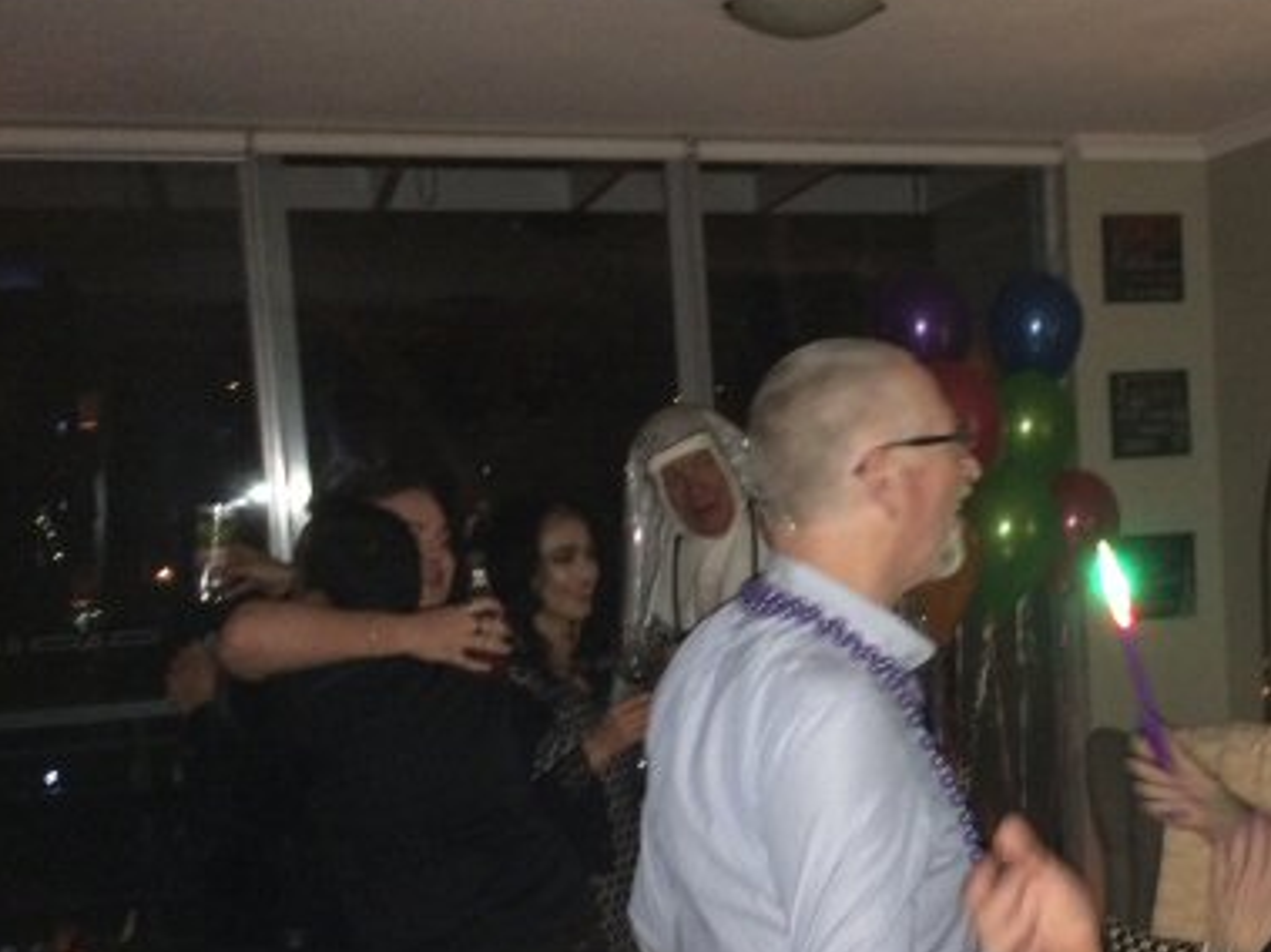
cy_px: 593
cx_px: 956
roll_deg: +2.3
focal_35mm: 49
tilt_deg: -3.4
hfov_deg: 37.9
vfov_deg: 29.5
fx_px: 1799
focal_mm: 4.15
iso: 400
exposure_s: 1/16
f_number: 2.2
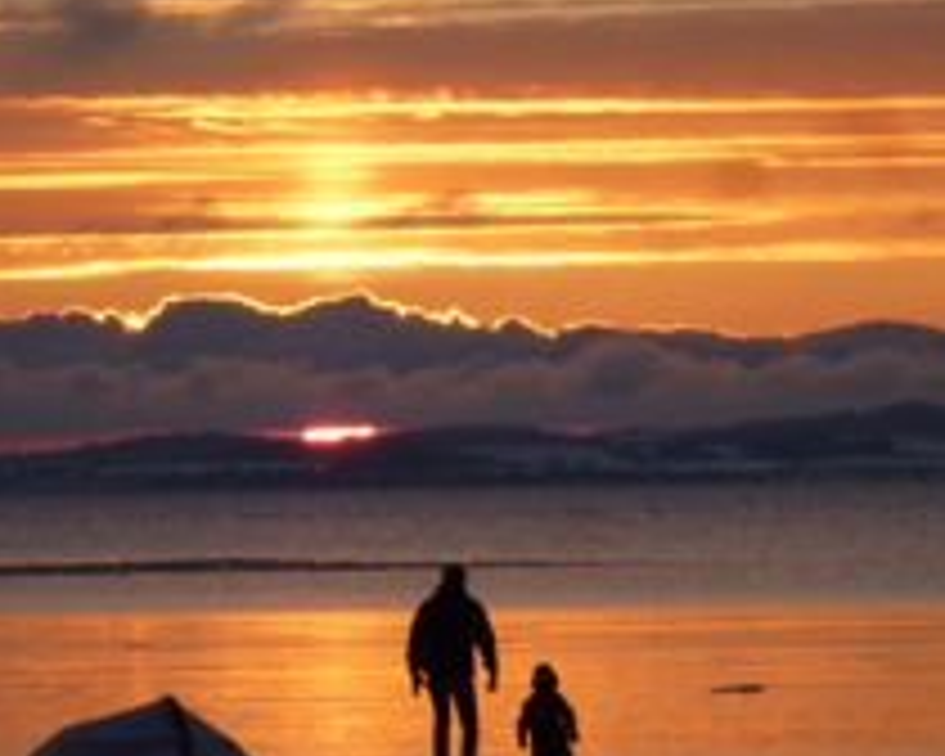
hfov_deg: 7.5
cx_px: 450
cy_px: 317
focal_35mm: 257
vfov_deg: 6.0
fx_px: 7188
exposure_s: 1/125
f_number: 5.8
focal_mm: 21.3
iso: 80
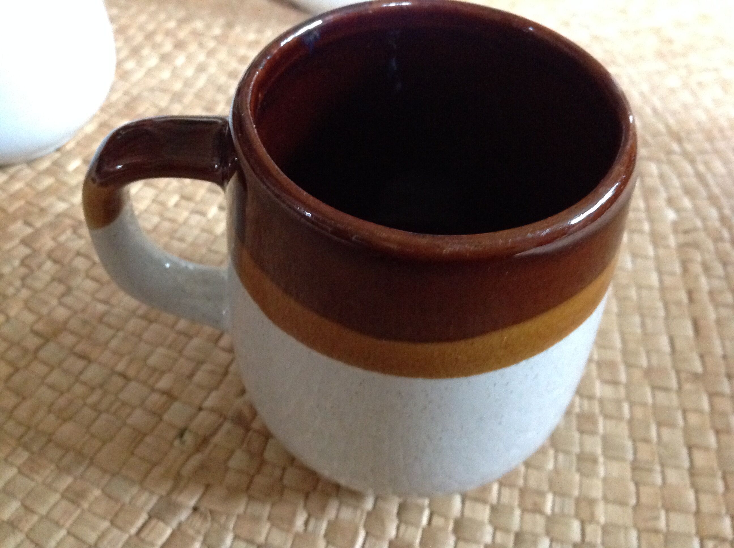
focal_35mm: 35
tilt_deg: -49.6
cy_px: 274
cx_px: 367
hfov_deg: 52.7
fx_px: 741
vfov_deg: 40.6
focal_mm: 4.28
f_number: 2.4
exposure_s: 1/15
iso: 640
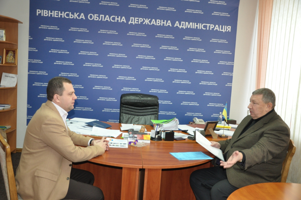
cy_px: 100
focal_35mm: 33
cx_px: 150
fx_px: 276
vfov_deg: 39.9
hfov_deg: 57.3
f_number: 4.5
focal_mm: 22
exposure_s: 1/40
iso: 1000
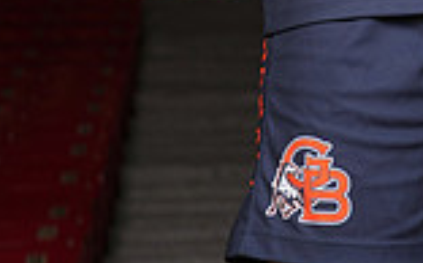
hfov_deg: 10.1
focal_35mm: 206
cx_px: 385
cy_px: -342
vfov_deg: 6.1
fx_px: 2371
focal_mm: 70
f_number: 6.3
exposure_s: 1/200
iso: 400
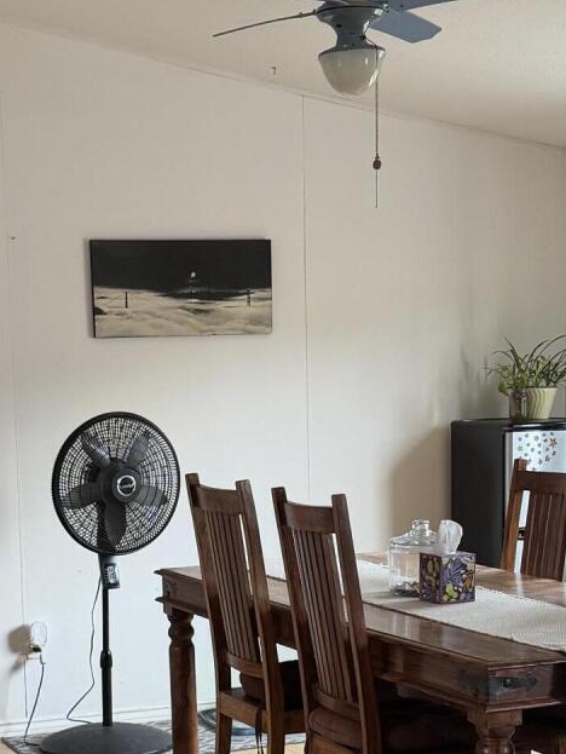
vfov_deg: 25.0
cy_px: 565
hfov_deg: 19.1
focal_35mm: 77
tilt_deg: -7.3
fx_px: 1677
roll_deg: +0.7
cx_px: 243
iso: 200
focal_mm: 6.76
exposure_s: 1/144
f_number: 1.78
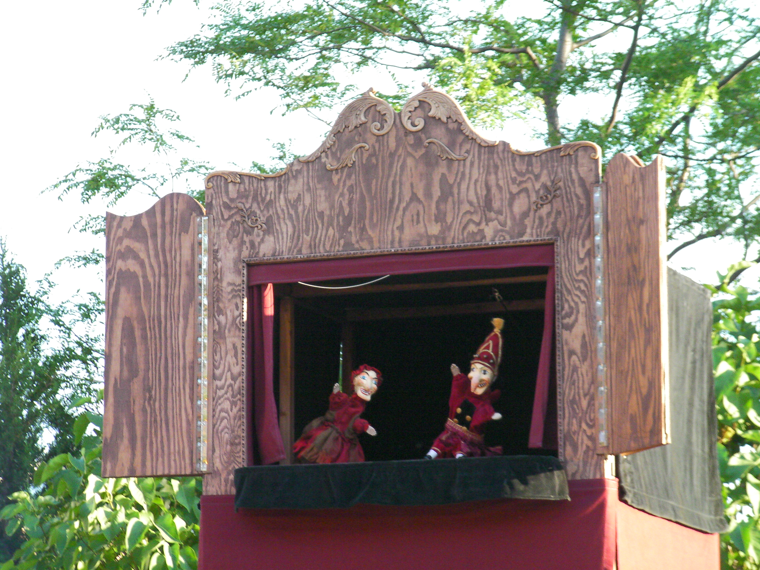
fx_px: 3535
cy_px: 285
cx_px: 380
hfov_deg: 12.3
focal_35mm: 161
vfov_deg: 9.2
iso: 310
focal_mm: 28.9
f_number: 3.8
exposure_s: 1/190
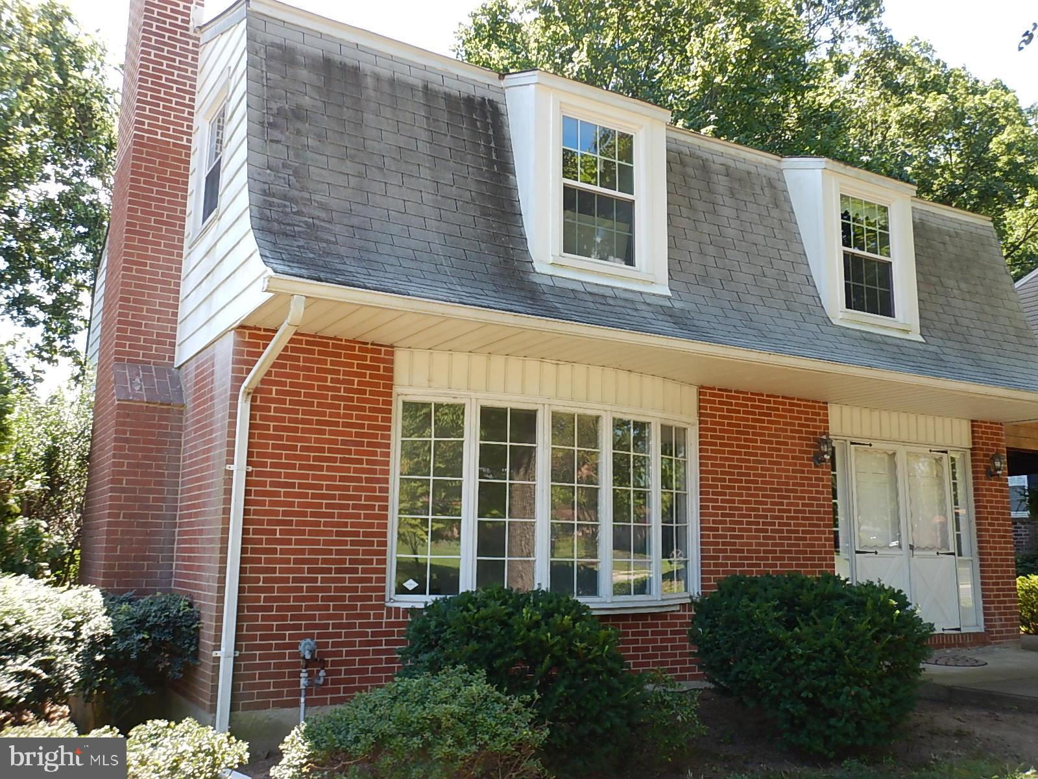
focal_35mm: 31
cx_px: 519
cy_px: 390
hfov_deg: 58.4
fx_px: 930
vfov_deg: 45.4
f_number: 4.2
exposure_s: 1/125
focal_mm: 5.6
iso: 125
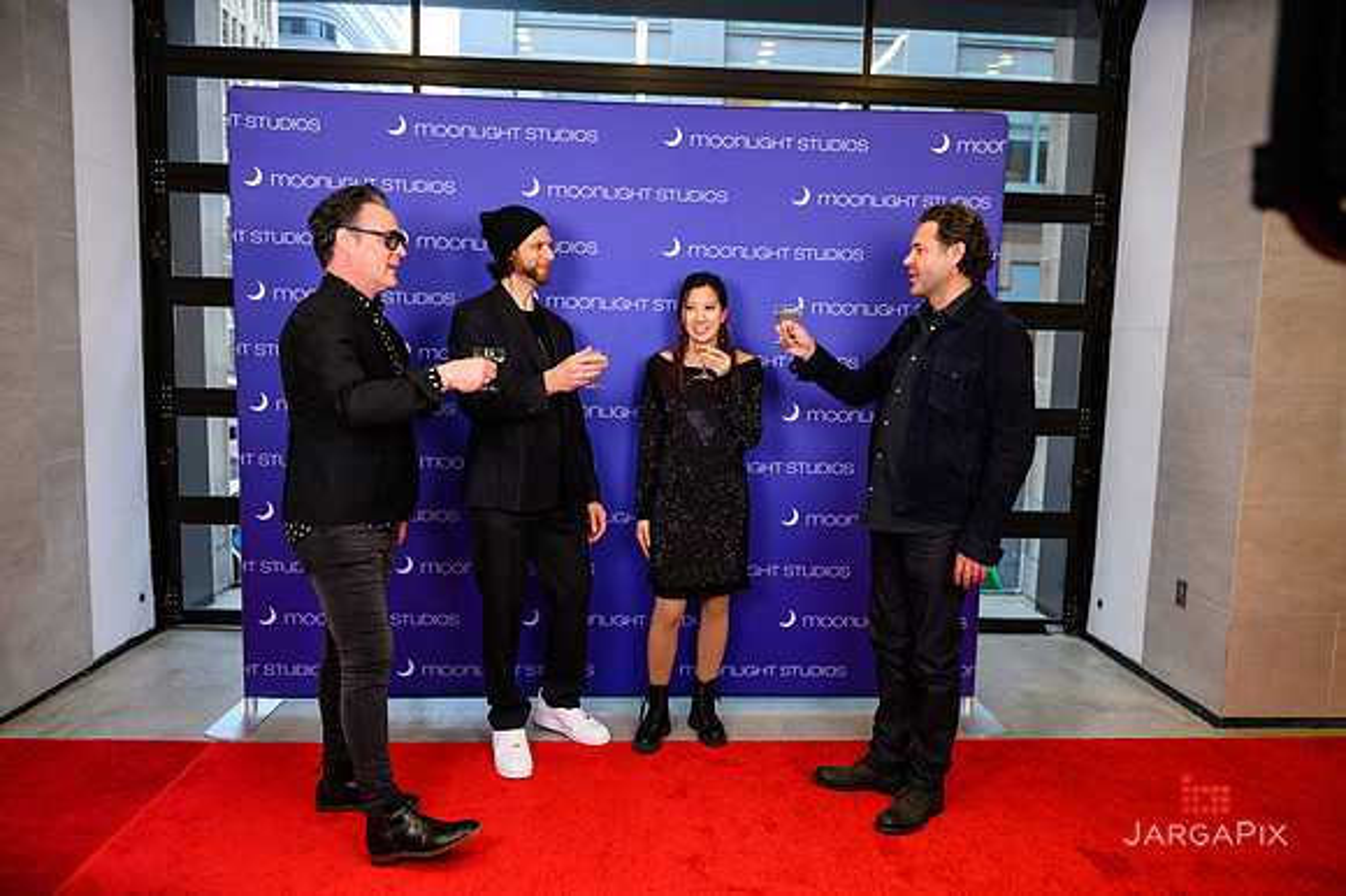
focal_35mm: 24
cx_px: 673
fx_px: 897
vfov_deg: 53.1
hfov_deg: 73.8
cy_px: 448
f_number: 5
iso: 1000
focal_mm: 24
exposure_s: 1/320
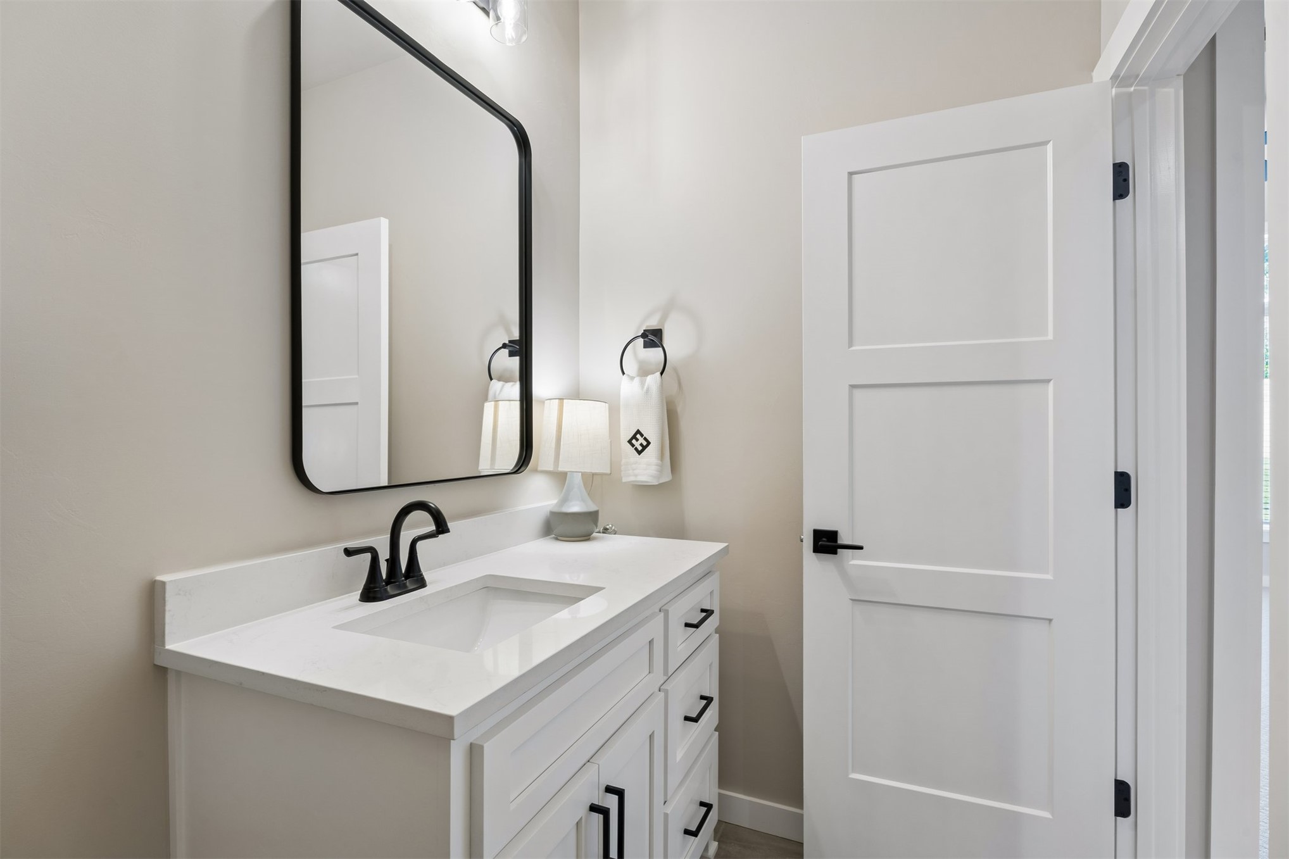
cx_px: 644
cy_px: 430
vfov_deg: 68.9
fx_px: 627
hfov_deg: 91.6
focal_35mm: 18
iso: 200
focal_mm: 17.5
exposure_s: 1/6
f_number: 10
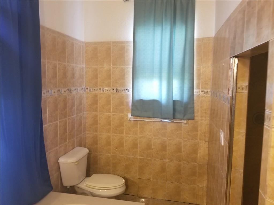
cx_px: 137
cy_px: 102
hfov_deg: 67.3
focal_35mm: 26
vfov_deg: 53.1
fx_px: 206
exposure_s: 1/12
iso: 250
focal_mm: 4.25
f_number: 1.7
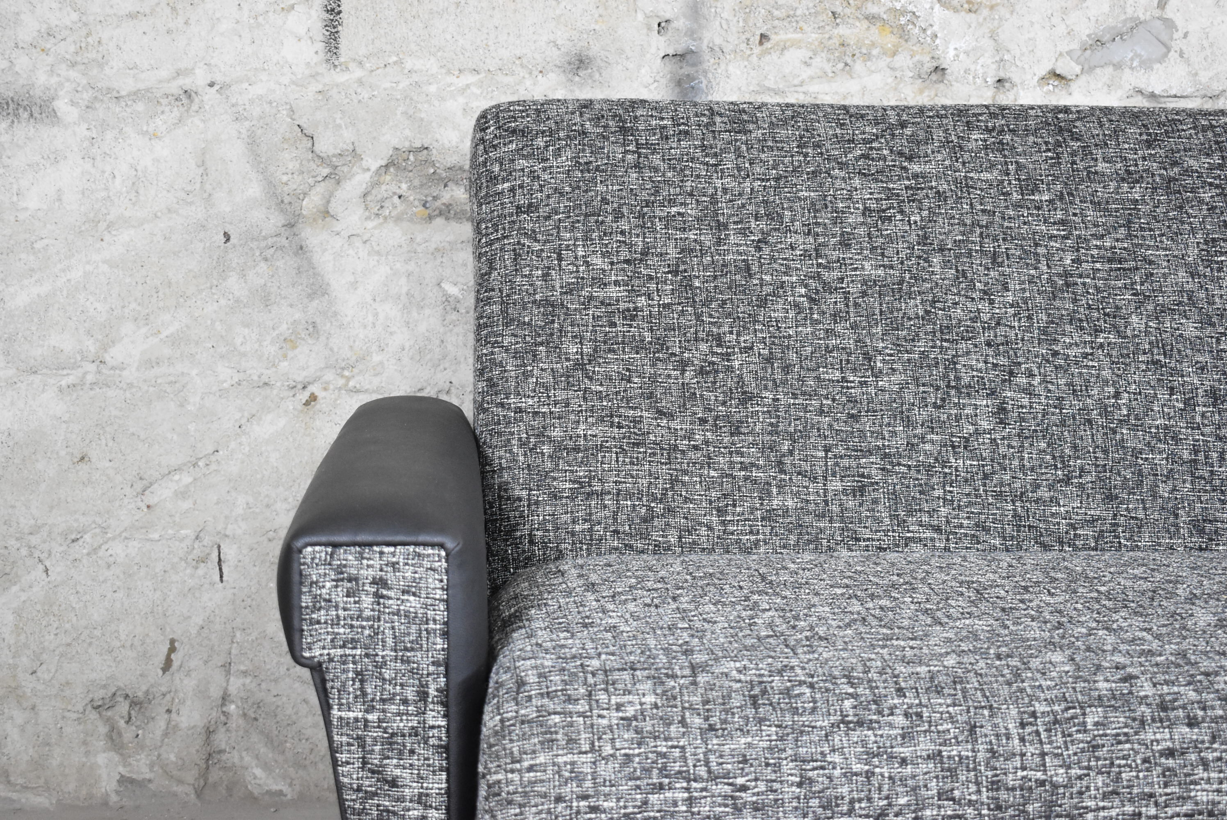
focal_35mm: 48
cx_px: 614
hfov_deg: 41.1
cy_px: 410
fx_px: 1637
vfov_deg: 28.1
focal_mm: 32
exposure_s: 1/80
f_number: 4.5
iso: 3200
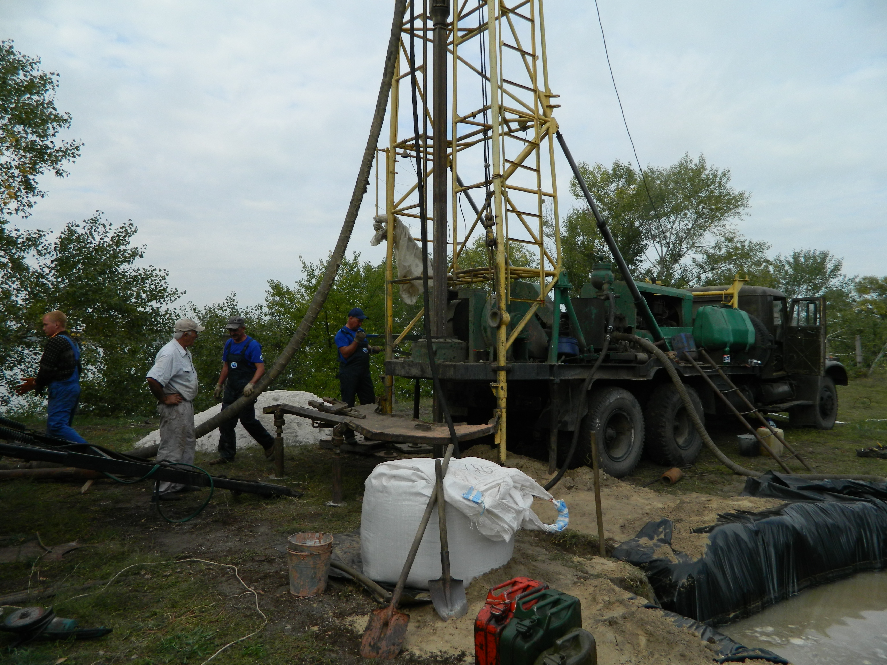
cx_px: 444
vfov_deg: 54.9
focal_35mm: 25
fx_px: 641
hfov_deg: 69.4
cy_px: 332
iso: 100
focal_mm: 4.5
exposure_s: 1/1000
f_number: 3.1
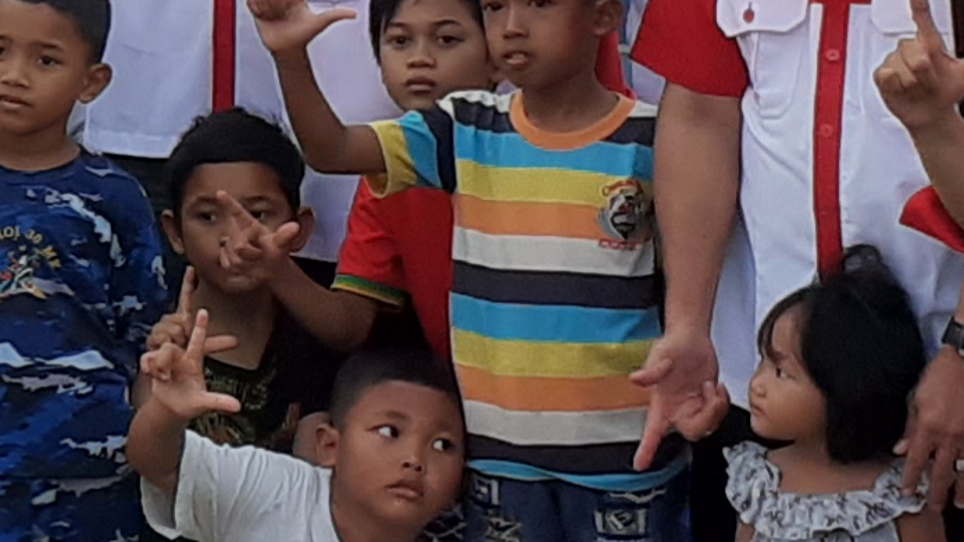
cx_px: -228
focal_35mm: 175
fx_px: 4472
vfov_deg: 6.9
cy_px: -213
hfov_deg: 12.0
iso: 40
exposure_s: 1/140
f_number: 1.9
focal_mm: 3.6
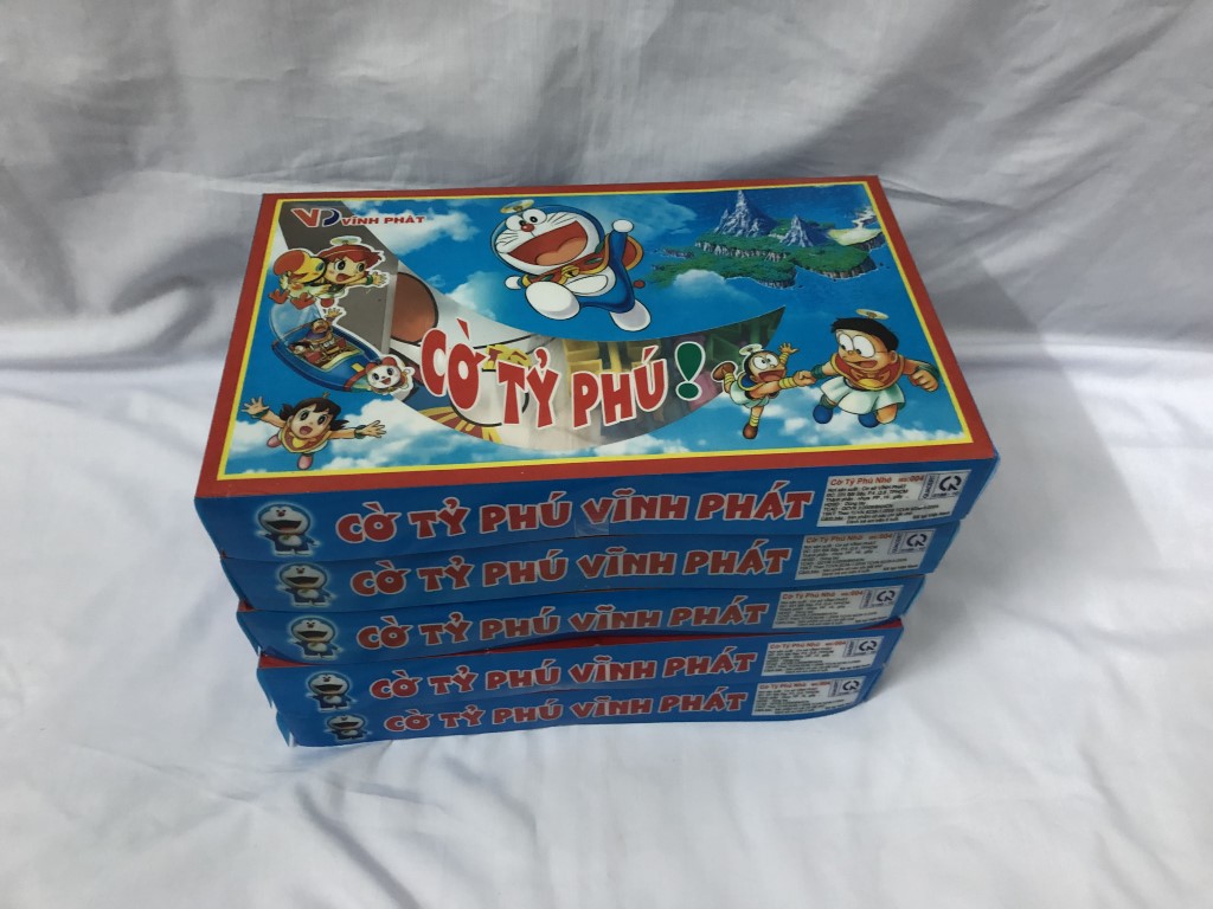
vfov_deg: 49.7
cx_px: 606
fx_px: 981
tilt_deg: -51.6
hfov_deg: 63.4
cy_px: 454
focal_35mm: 28
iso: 100
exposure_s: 1/9
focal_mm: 3.99
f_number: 1.8
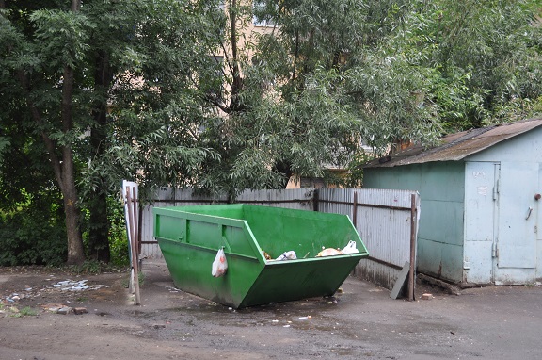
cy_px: 180
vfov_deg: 28.0
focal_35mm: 48
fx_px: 721
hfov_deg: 41.2
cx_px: 271
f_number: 4.8
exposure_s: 1/60
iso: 400
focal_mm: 32
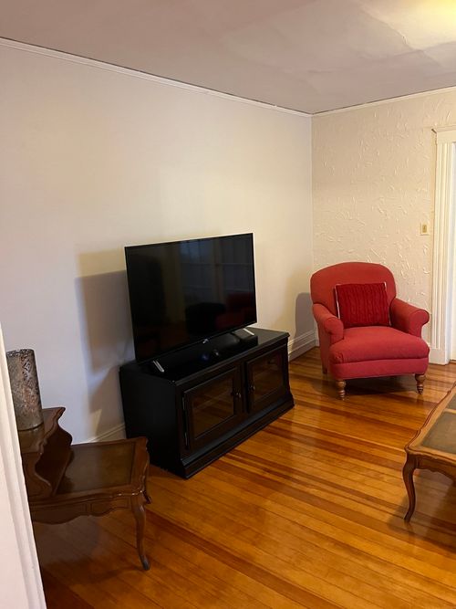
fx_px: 457
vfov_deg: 67.3
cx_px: 228
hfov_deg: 53.0
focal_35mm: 26
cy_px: 304
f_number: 1.6
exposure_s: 1/40
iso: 500
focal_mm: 5.1
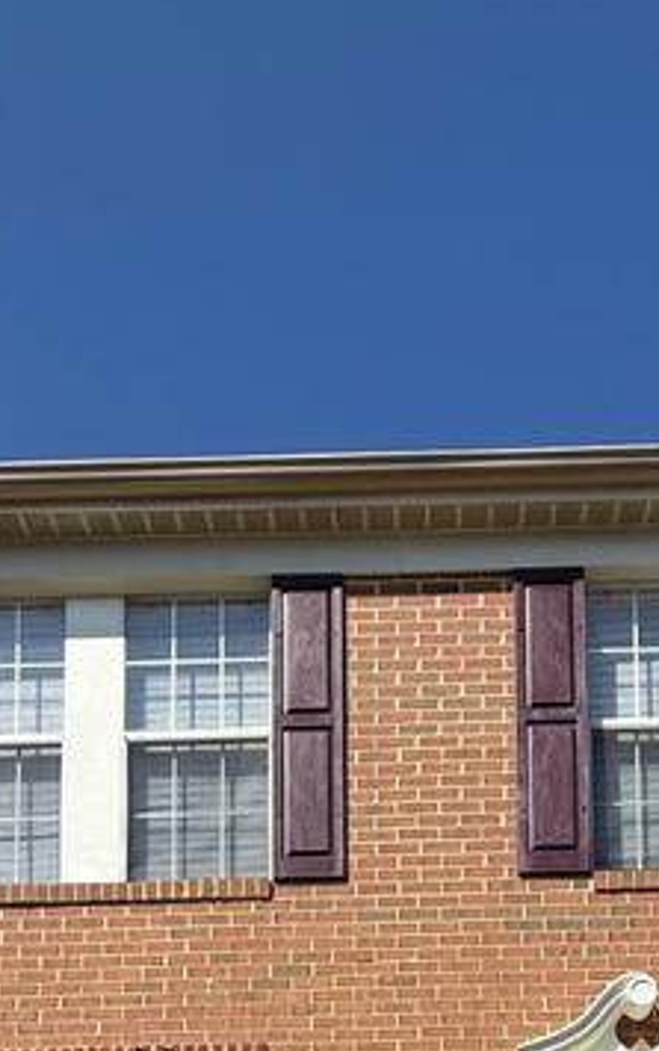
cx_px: 405
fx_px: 1291
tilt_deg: +5.7
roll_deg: -0.3
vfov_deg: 30.6
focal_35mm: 45
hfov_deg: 28.5
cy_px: 1479
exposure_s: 1/1961
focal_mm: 2.22
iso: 50
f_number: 2.2
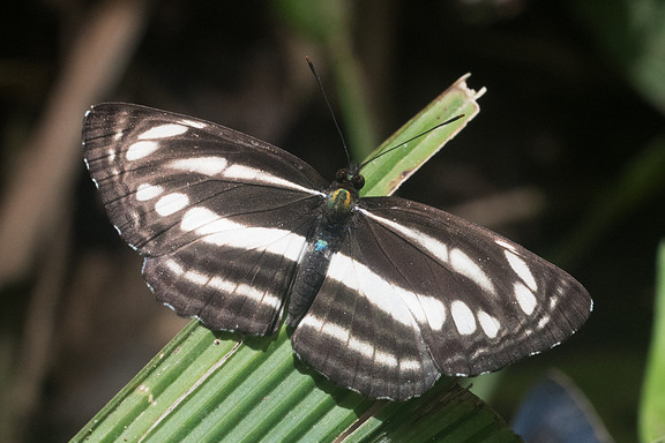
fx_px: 8127
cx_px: 440
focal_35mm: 440
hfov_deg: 4.7
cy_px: 339
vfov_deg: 3.1
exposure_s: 1/400
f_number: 16
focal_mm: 150
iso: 1250
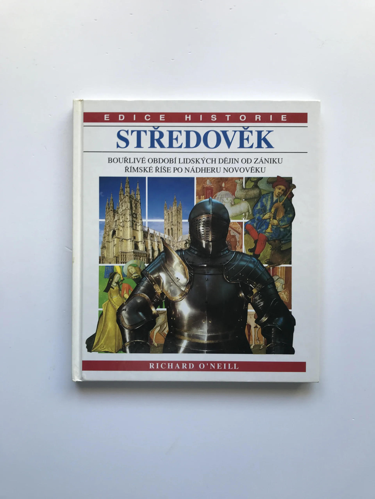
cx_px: 188
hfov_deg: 49.7
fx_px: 404
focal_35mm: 28
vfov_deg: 63.4
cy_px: 250
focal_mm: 3.99
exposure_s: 1/50
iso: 25
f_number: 1.8
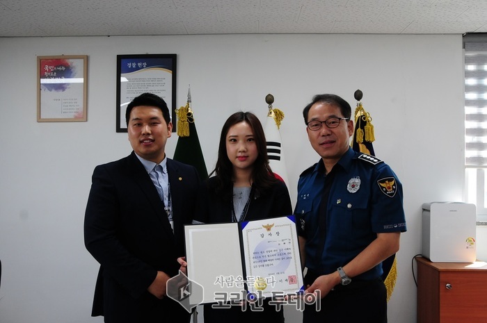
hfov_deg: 62.0
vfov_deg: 43.5
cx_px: 244
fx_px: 405
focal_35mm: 30
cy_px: 162
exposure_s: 1/125
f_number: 5.6
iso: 800
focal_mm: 20
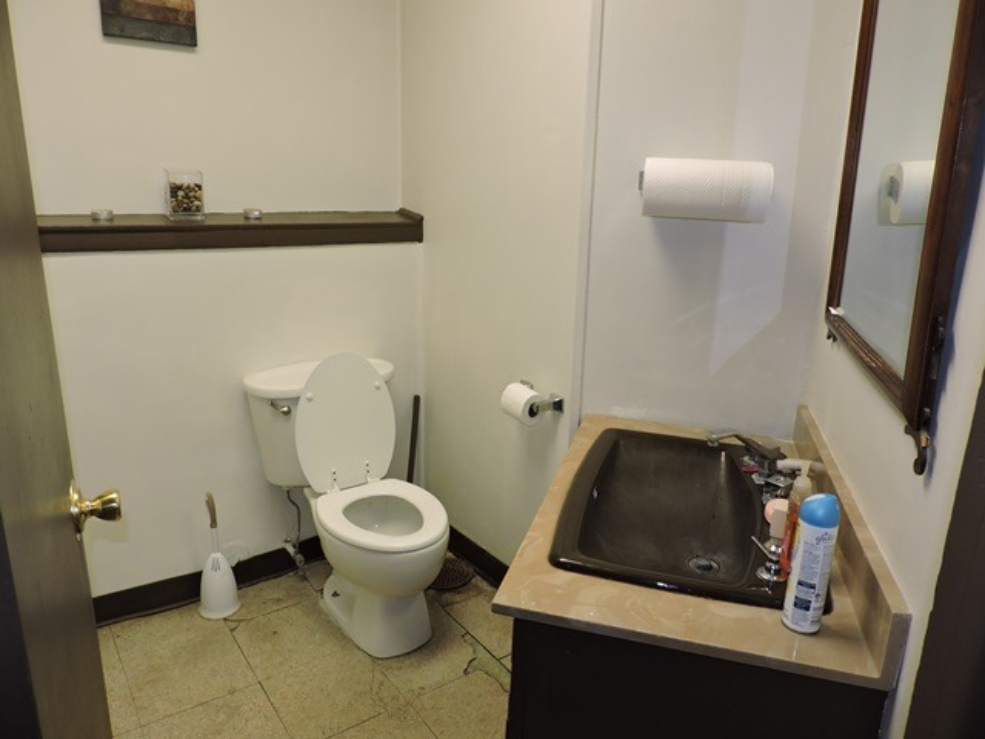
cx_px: 492
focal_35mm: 24
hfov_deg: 71.6
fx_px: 683
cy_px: 370
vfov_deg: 56.8
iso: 180
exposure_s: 1/40
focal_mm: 4.3
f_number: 3
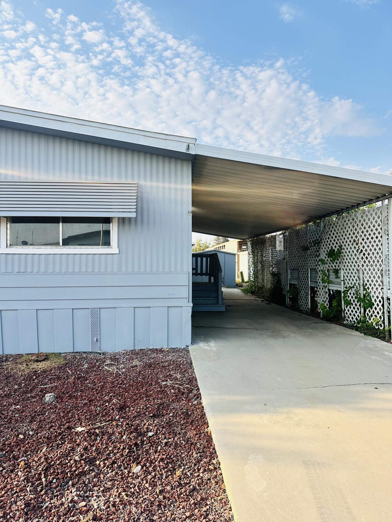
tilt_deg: +1.8
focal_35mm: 24
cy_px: 261
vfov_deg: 71.6
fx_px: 362
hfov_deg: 56.8
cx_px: 196
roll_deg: +1.6
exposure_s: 1/1916
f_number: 1.78
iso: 80
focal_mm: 6.86
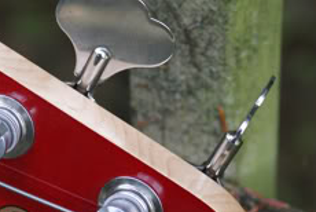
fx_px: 2566
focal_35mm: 292
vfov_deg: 4.7
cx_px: -16
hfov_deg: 7.0
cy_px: 118
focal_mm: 70
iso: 400
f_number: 4.5
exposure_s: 1/80
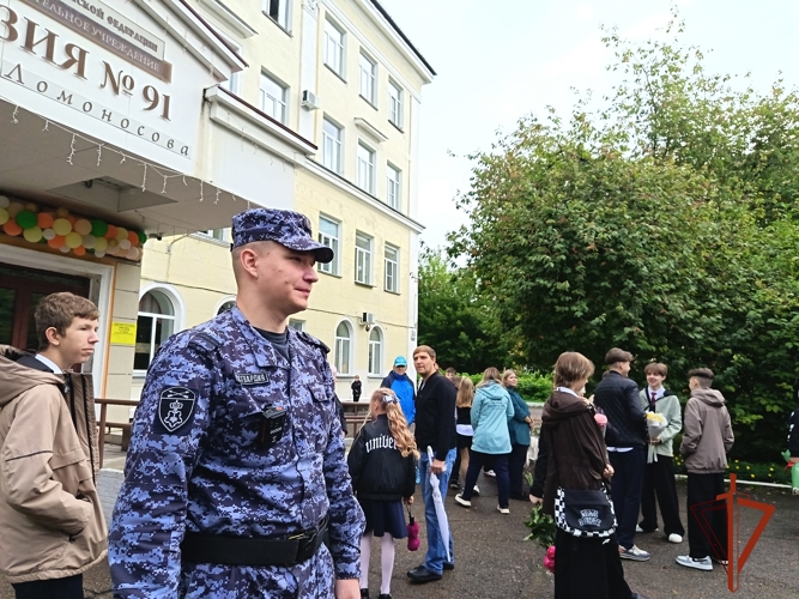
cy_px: 300
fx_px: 554
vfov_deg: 56.8
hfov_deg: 71.6
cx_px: 400
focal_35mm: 24
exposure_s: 1/600
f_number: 1.75
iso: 303
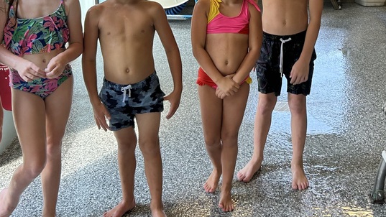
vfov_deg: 21.6
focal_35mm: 54
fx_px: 553
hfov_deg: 38.2
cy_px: 11
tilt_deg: -11.8
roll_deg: -0.5
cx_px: 247
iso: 40
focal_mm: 5.7
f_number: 1.5
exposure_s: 1/120
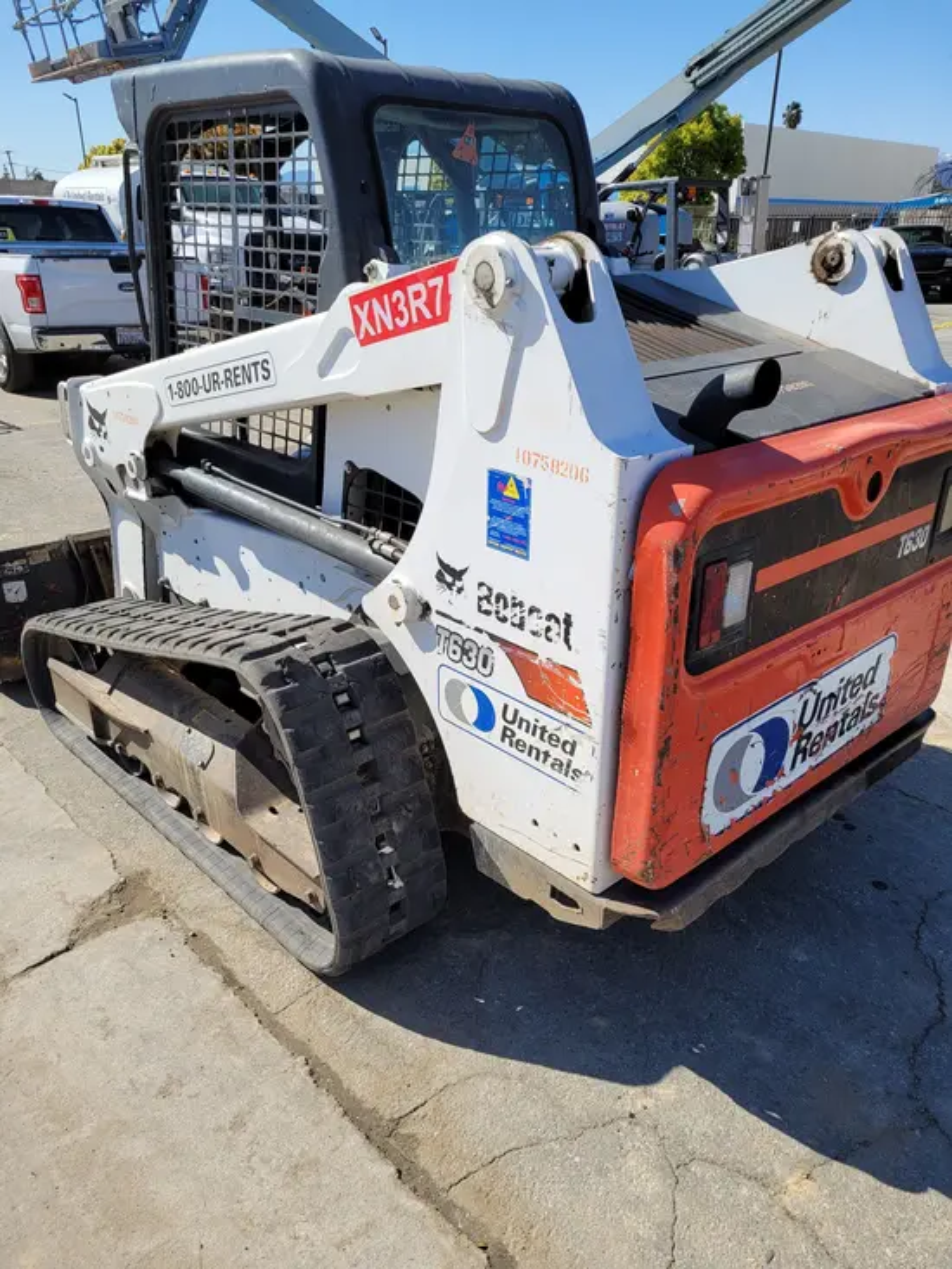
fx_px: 953
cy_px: 634
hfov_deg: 53.1
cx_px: 476
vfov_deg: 67.3
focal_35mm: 26
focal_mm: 5.4
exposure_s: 1/2259
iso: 40
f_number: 1.8
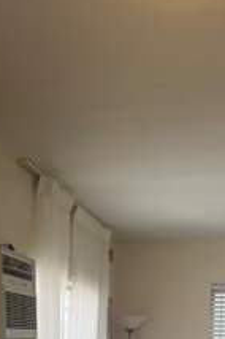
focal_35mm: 81
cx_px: -24
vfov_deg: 23.6
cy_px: 371
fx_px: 762
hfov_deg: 16.3
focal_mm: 5.7
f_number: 1.5
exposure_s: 1/194
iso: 40
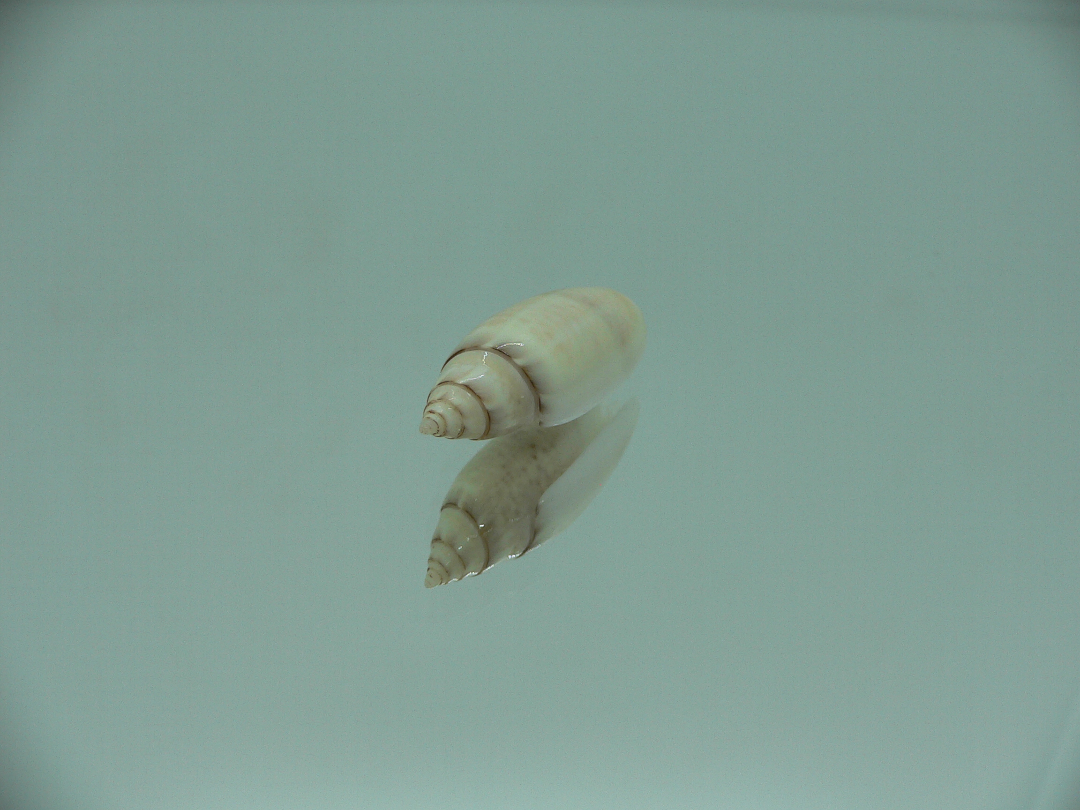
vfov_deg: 40.7
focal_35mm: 35
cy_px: 405
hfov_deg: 52.6
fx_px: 1092
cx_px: 540
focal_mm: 4.6
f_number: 2.8
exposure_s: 1/80
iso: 80
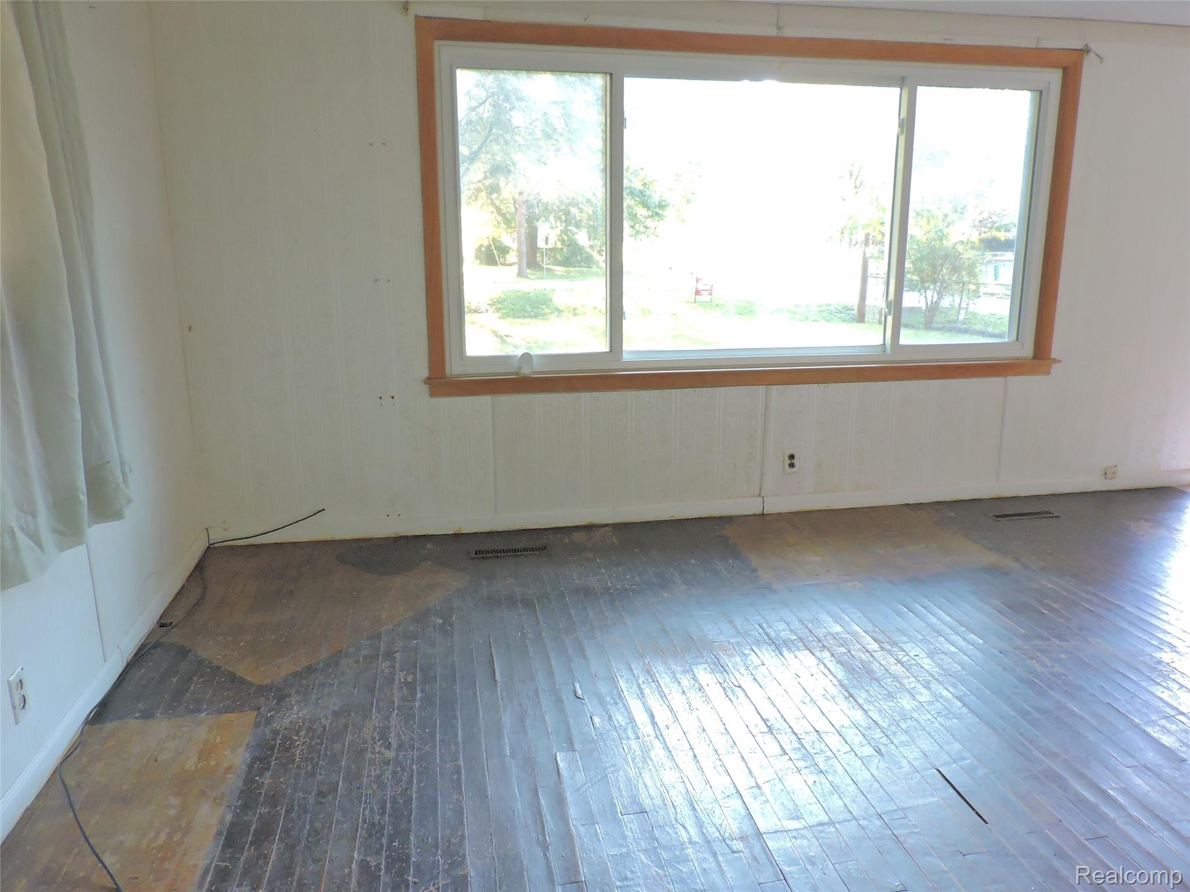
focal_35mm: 24
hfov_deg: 71.6
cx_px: 595
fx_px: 825
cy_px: 446
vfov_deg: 56.8
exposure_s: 1/15
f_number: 3
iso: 800
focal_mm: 4.3
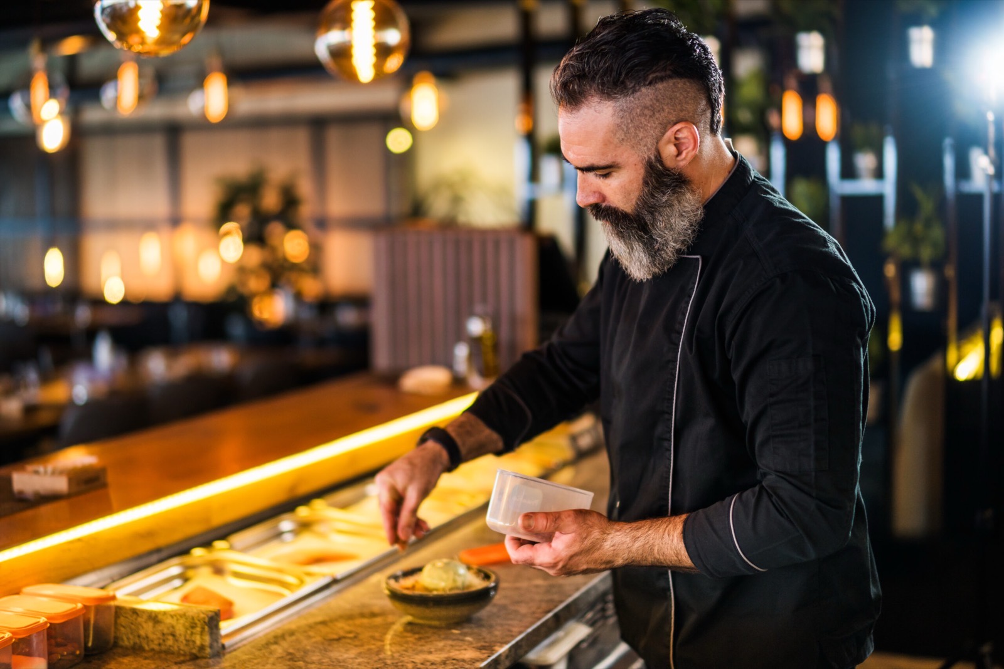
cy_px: 334
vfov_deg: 27.0
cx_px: 502
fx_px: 1394
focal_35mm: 50
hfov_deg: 39.6
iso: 400
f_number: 1.4
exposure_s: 1/160
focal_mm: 50
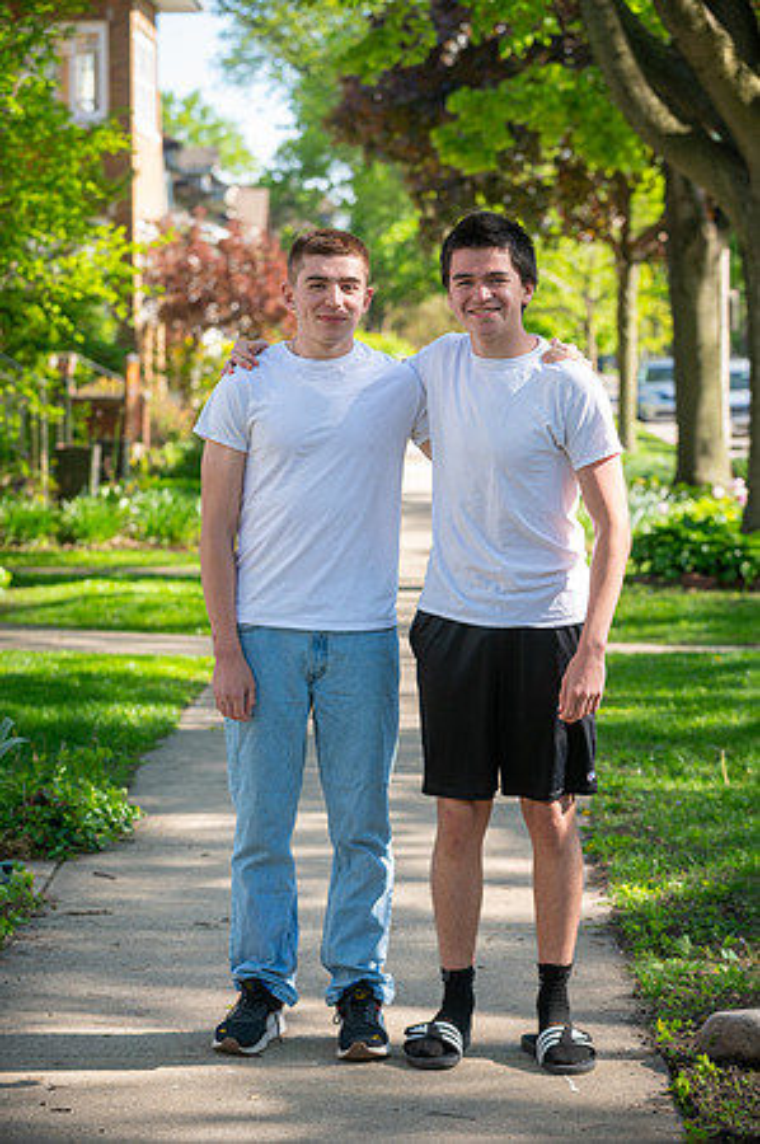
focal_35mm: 98
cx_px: 380
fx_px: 3110
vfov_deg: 20.8
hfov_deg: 13.9
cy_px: 572
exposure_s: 1/320
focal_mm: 98
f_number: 4
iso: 250
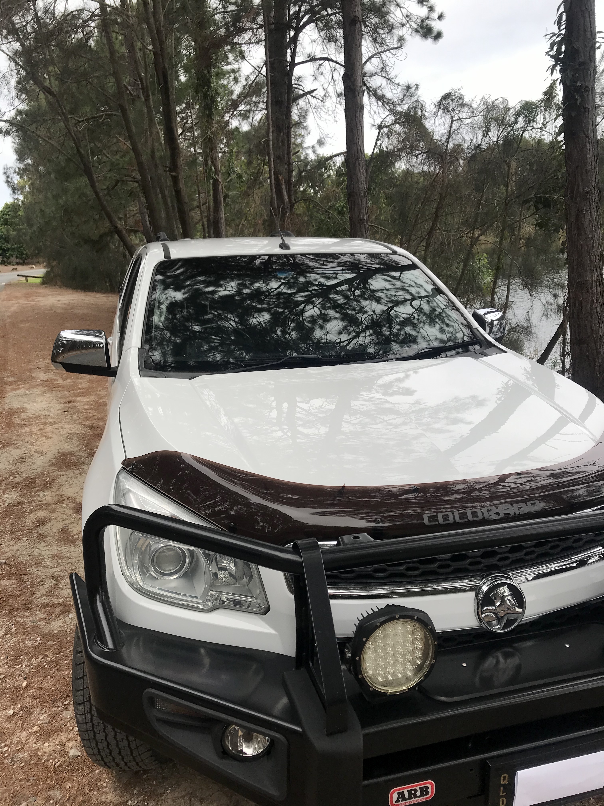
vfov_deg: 63.4
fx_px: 651
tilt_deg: -13.8
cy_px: 403
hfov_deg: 49.7
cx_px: 302
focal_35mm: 28
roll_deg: +4.7
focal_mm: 3.99
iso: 20
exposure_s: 1/465
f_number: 1.8
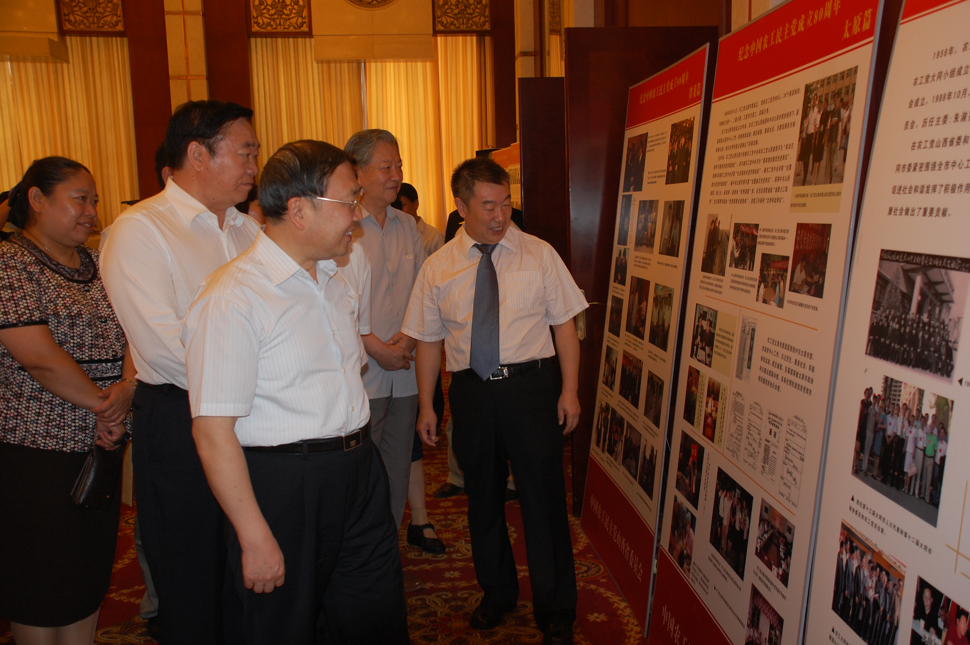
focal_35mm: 39
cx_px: 485
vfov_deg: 34.1
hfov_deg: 49.6
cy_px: 322
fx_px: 1050
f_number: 4
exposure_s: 1/60
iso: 400
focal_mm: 26
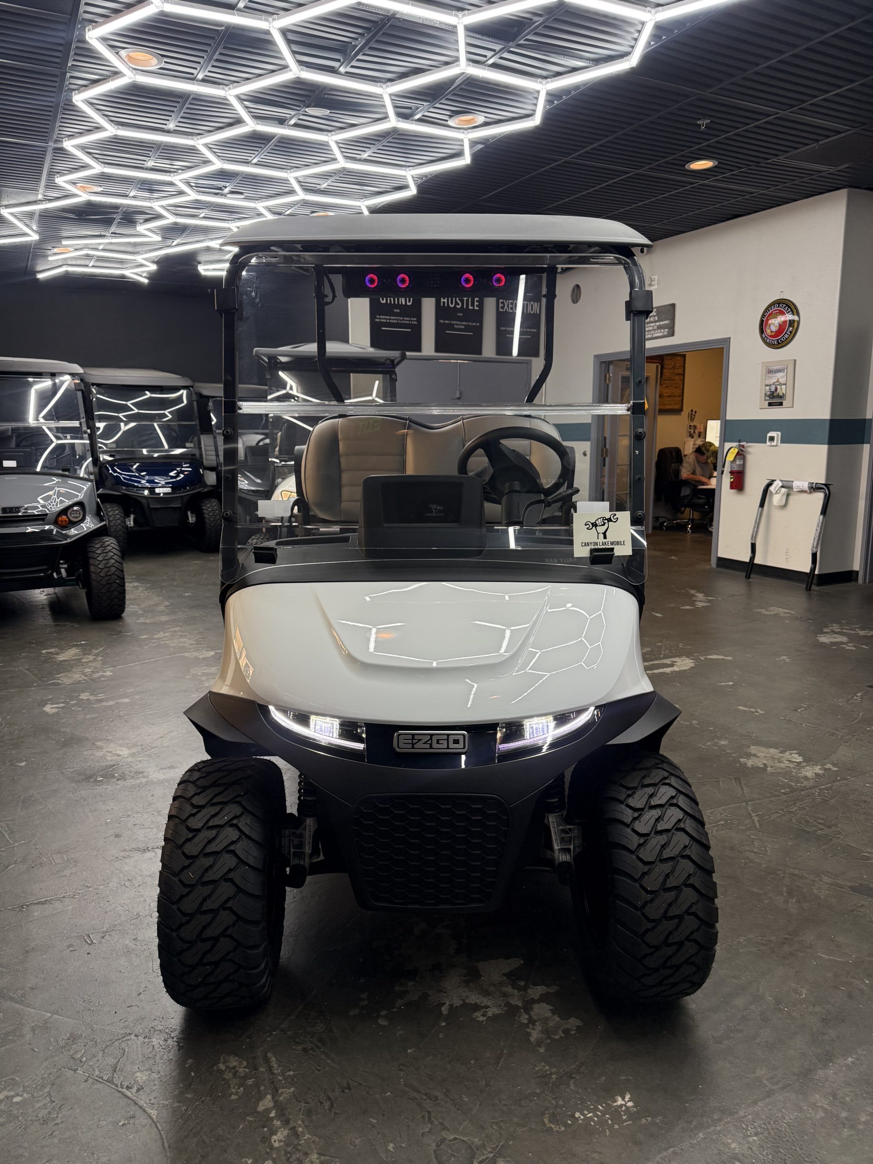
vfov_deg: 71.6
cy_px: 582
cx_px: 436
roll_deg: -0.2
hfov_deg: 56.8
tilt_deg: -10.5
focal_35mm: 24
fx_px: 807
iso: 200
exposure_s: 1/138
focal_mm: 6.76
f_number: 1.78
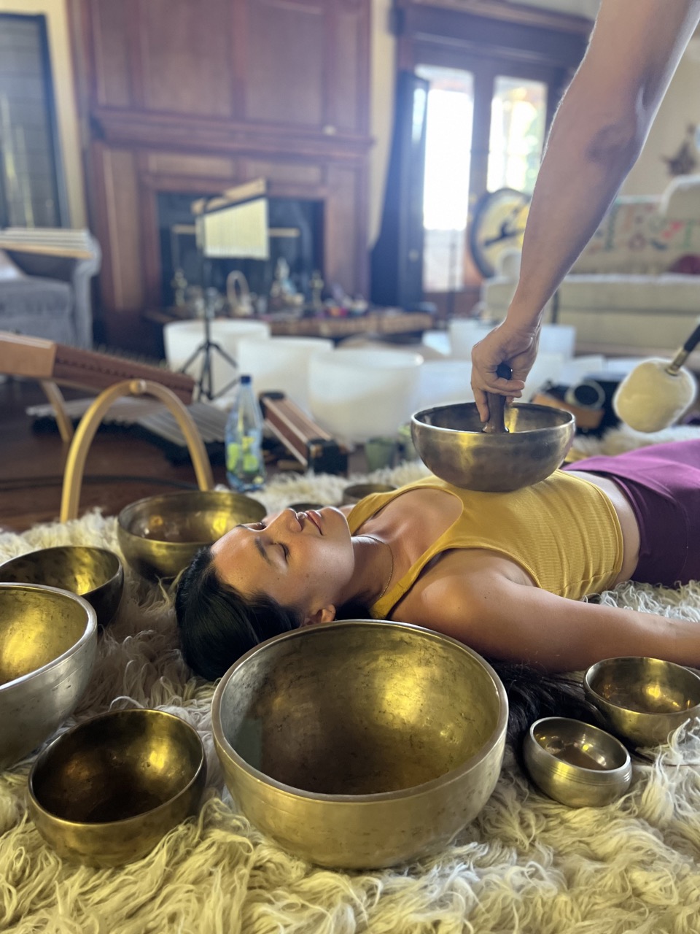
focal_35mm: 26
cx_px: 350
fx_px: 701
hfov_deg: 53.1
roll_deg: -0.6
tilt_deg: -15.8
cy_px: 467
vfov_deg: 67.3
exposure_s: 1/60
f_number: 1.5
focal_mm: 5.7
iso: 400
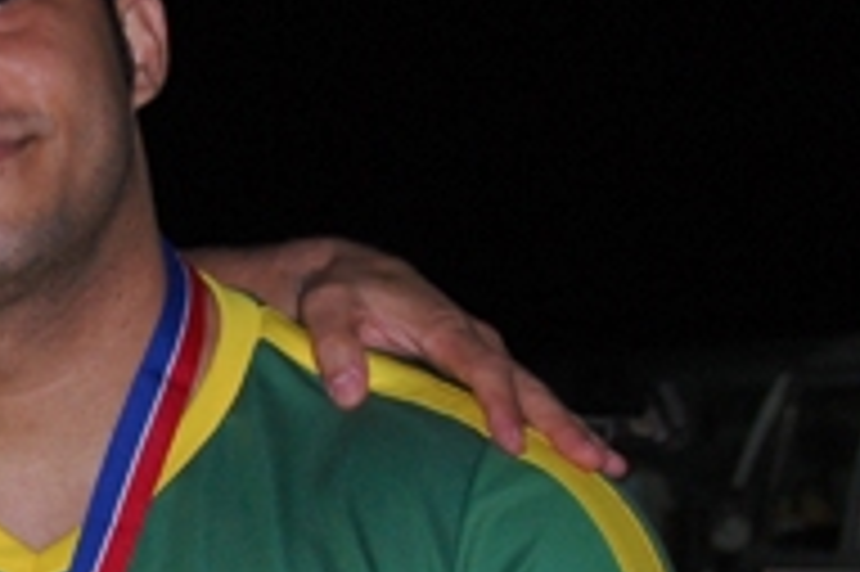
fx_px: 4487
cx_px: -189
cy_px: 498
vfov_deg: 7.3
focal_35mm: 188
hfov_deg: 10.7
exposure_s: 1/60
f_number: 5
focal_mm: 40
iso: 400
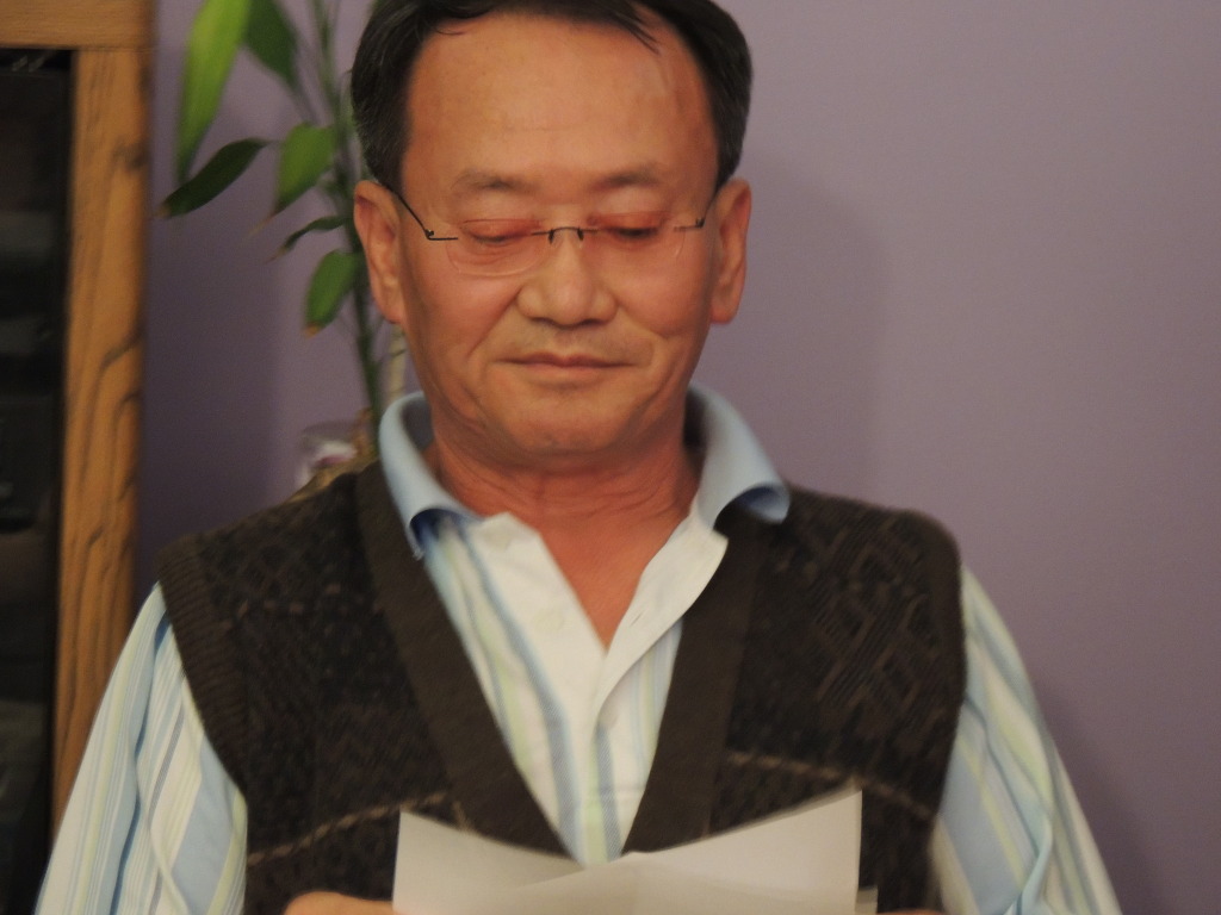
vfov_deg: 7.4
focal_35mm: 200
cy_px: 458
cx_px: 610
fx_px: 7055
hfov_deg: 9.9
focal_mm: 35.6
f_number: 4.6
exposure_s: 1/2.5
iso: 800
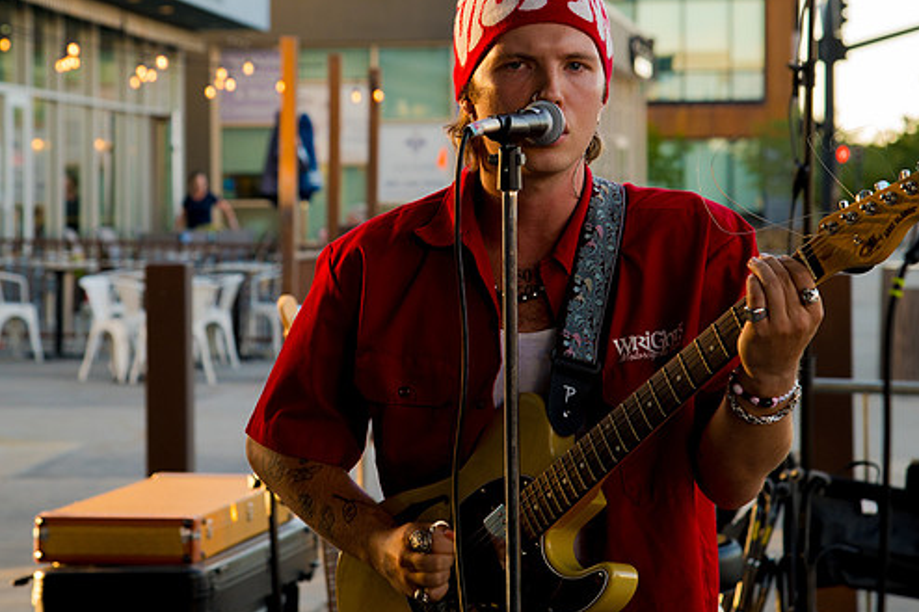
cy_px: 184
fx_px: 3164
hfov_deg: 16.5
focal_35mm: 124
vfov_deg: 11.0
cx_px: 390
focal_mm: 85
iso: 400
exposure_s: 1/125
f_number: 6.3
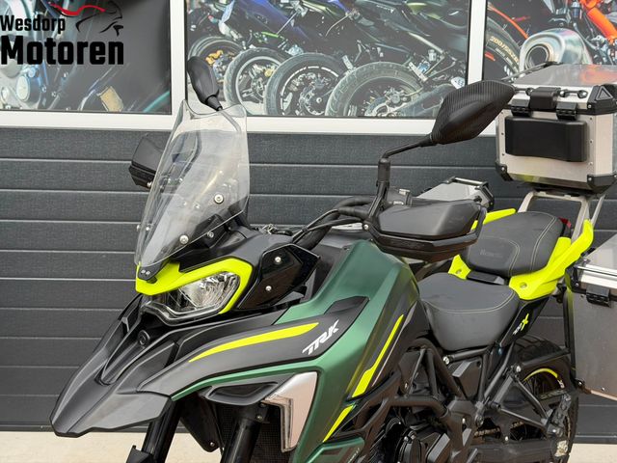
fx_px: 856
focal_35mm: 48
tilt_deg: -9.5
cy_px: 232
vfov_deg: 30.3
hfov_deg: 39.7
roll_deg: -1.3
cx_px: 308
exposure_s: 1/553
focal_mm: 6.76
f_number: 1.78
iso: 64
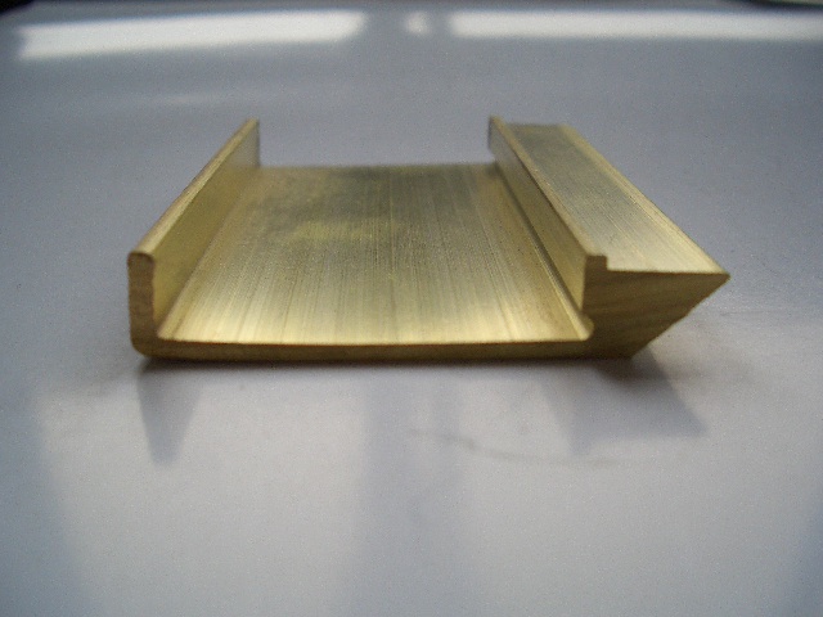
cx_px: 412
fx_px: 832
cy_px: 308
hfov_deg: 52.6
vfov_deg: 40.7
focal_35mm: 35
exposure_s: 1/100
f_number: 2.6
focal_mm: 5.8
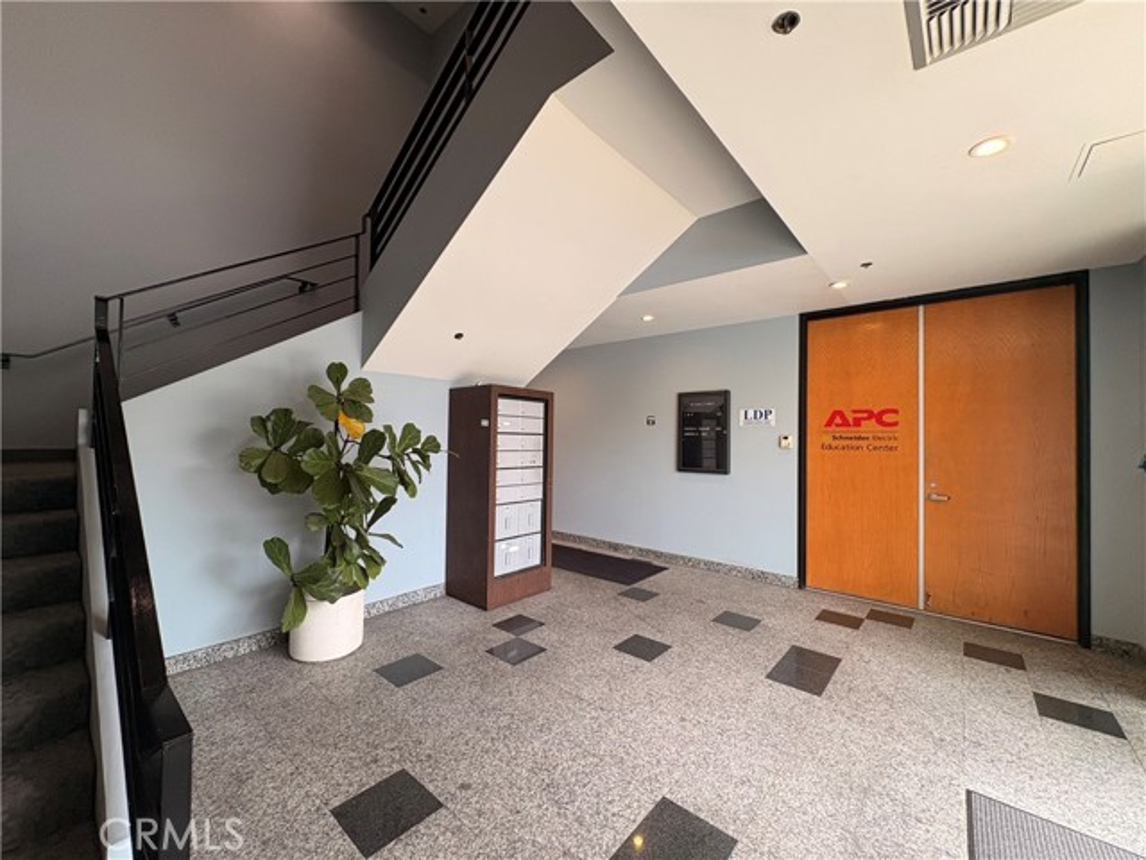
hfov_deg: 102.1
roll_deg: -0.4
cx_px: 573
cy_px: 430
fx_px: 463
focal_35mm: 14
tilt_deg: +1.9
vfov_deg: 85.7
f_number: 2.2
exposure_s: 1/120
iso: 160
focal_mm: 2.22
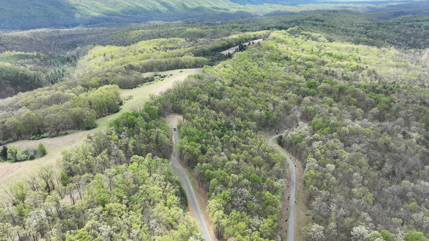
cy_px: 147
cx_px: 221
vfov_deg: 42.6
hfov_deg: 69.8
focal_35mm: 27
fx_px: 307
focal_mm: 12.29
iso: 190
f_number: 2.8
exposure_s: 1/1000
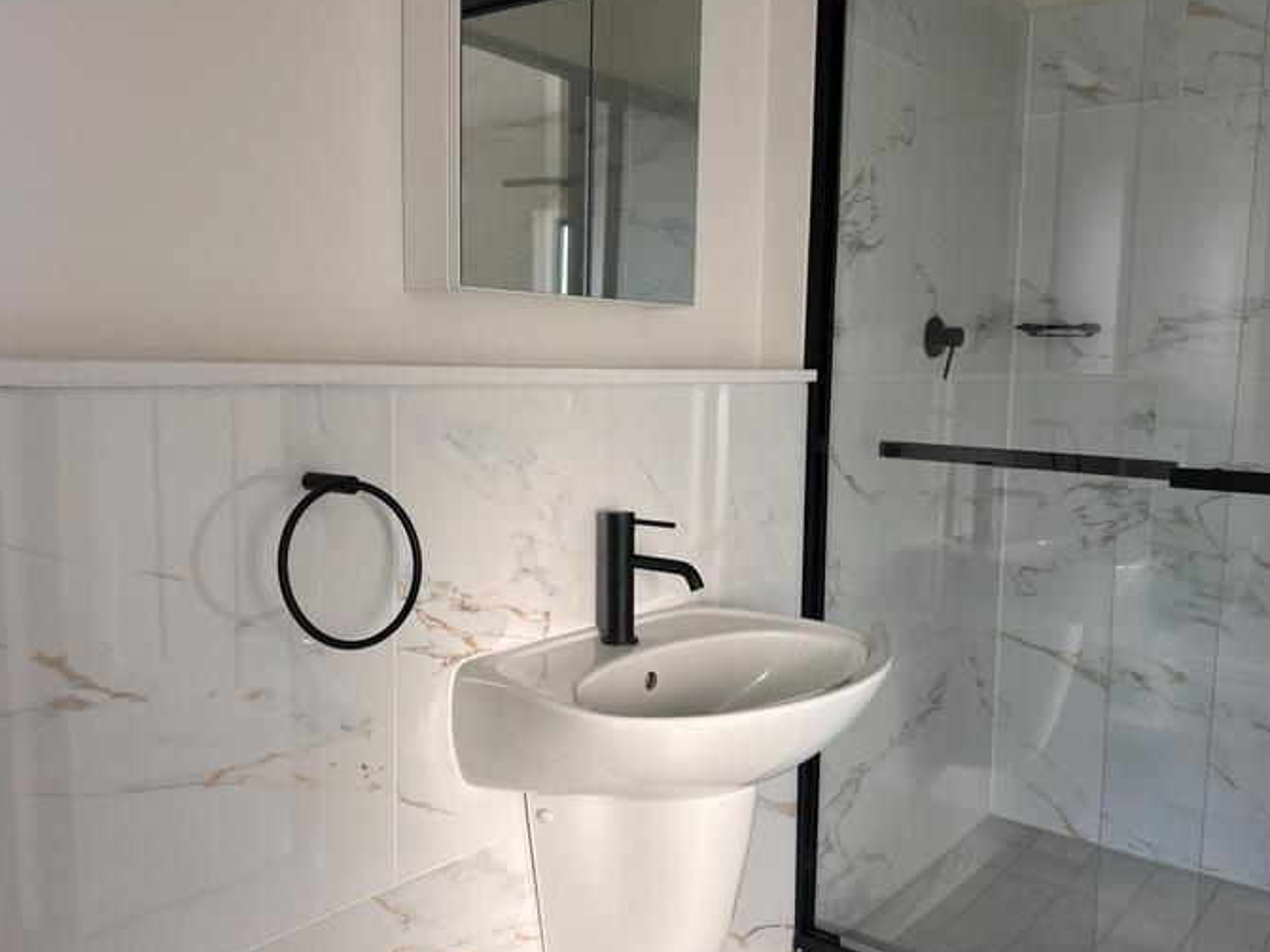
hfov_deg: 58.3
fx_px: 1137
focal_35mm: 31
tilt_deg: -6.1
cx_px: 659
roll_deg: -0.1
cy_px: 483
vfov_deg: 45.4
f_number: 1.5
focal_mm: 5.7
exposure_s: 1/325
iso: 50
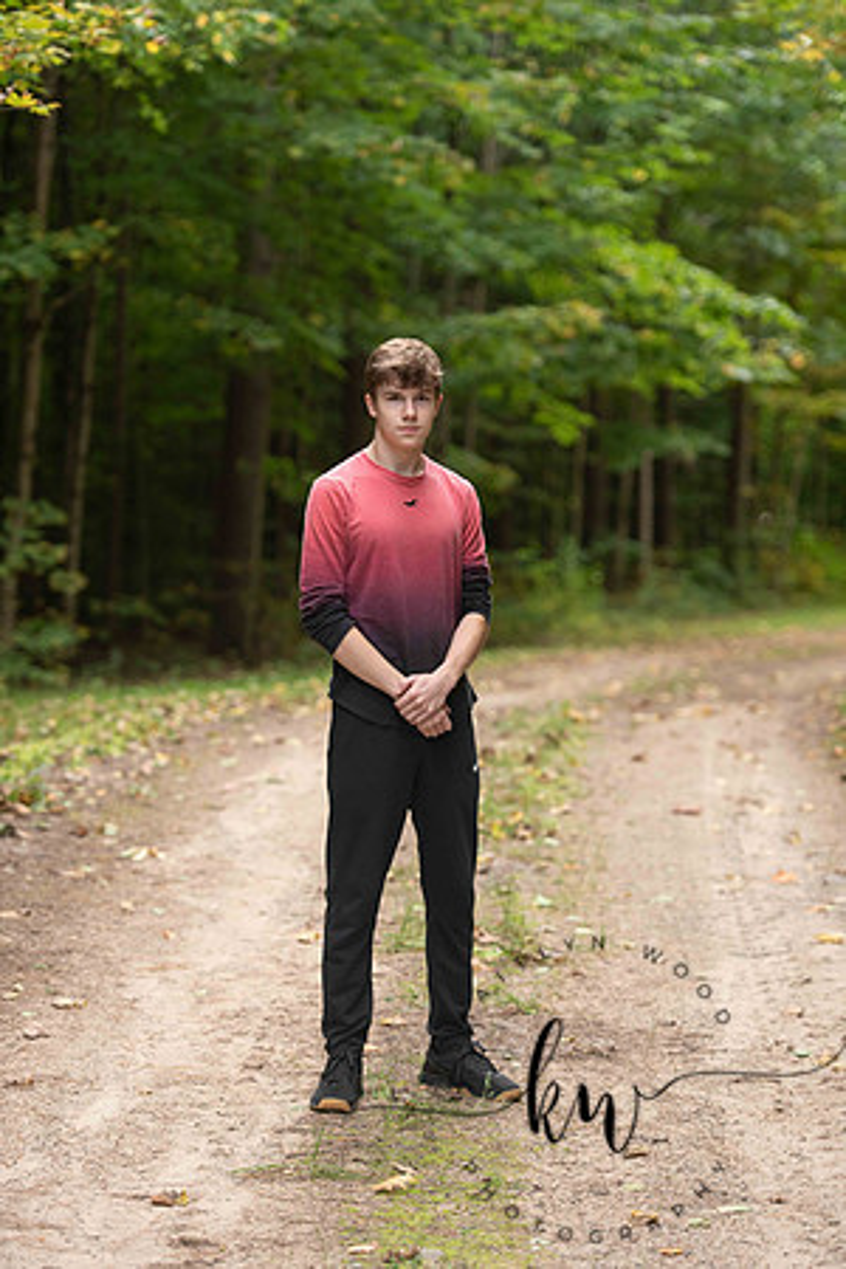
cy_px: 634
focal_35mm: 110
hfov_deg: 12.5
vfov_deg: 18.6
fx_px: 3877
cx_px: 423
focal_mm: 110
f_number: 2.8
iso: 500
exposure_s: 1/320
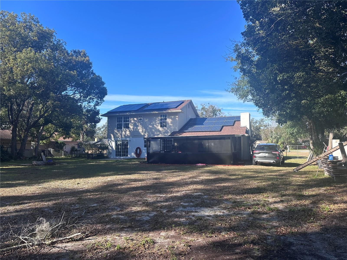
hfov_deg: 71.6
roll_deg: +0.8
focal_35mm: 24
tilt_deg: +3.2
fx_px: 241
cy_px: 130
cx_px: 174
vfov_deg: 56.8
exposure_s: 1/1949
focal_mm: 6.86
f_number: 1.78
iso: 80
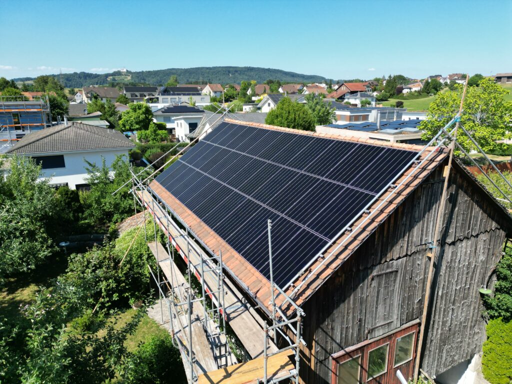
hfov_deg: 71.6
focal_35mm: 24
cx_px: 256
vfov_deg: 56.8
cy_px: 192
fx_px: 355
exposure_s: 1/2000
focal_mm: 6.72
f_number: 1.7
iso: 120
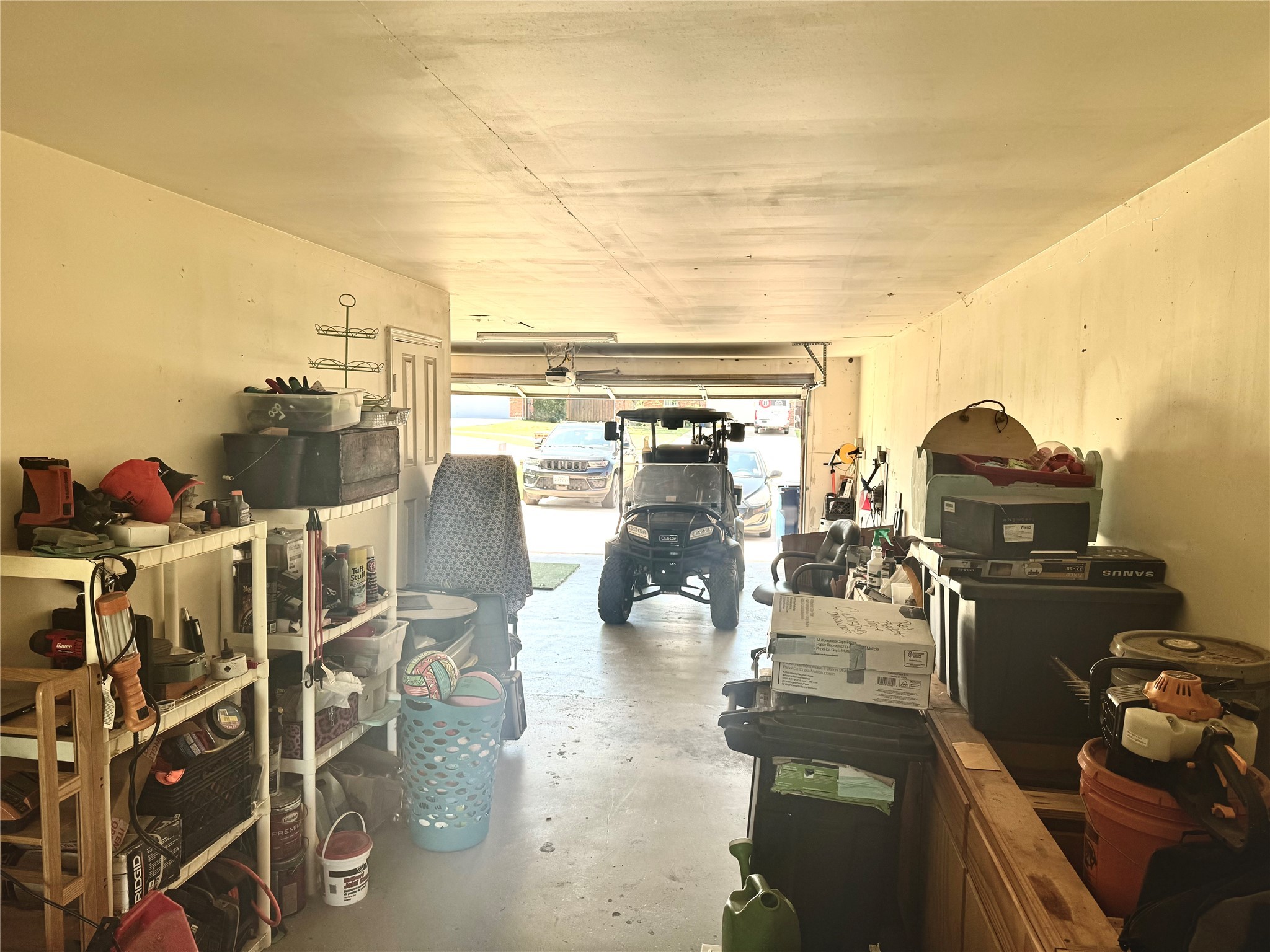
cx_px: 635
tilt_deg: -4.9
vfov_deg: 56.8
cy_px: 476
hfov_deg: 71.6
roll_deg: -1.3
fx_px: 881
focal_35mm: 24
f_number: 1.78
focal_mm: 6.76
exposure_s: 1/121
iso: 64
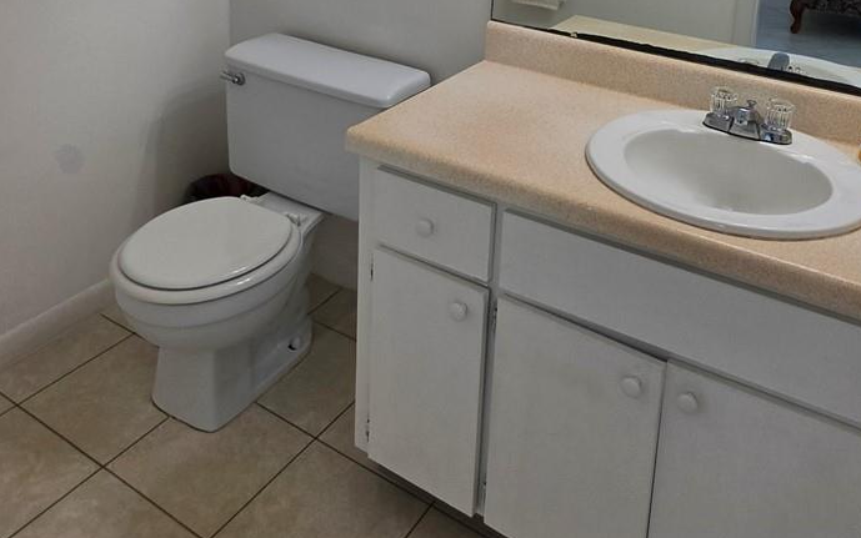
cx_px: 477
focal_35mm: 32
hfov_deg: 59.5
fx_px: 751
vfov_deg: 34.7
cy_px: -36
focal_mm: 2.2
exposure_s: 1/120
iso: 50
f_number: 1.9
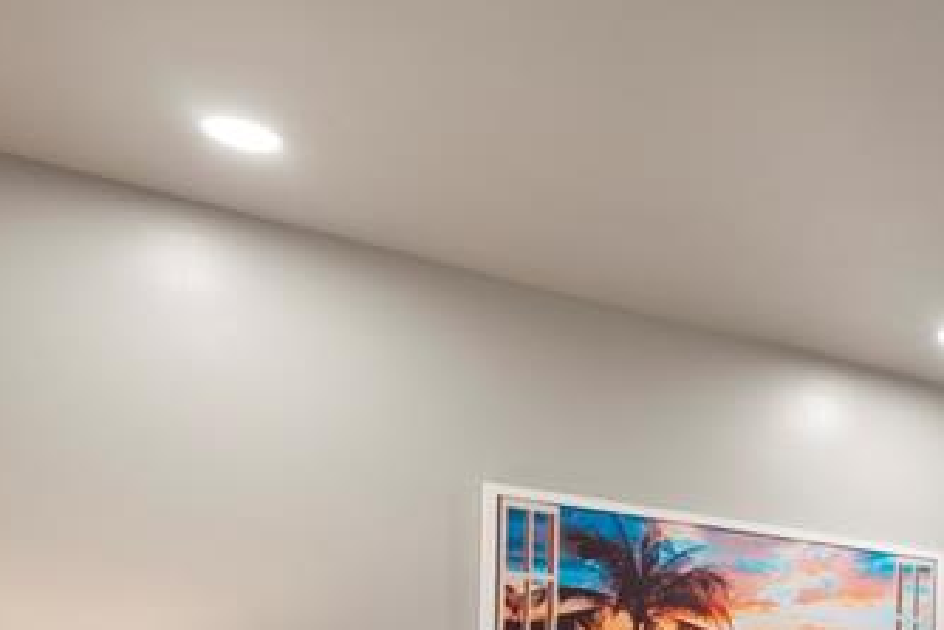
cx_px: 1232
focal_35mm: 49
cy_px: 872
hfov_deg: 31.2
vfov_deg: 23.5
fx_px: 1285
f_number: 4
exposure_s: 1/2
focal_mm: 16
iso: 100
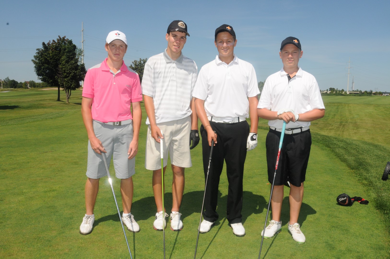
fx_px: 406
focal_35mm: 38
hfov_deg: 51.3
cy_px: 130
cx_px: 195
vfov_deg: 35.4
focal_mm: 25
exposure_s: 1/250
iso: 500
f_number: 22
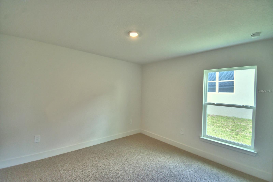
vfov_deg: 77.3
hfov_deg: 100.4
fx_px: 114
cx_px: 136
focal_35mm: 15
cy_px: 91
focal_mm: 10
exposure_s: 1/125
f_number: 4.5
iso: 320
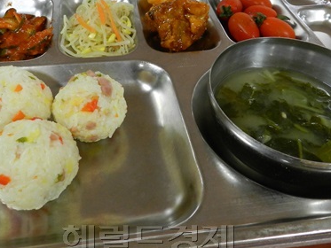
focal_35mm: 37
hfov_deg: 50.0
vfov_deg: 37.9
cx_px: 147
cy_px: 68
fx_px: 354
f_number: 3.4
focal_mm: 4
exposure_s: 1/25
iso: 400
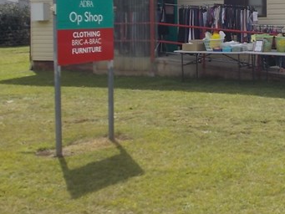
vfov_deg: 18.2
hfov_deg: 23.8
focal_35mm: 80
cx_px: 252
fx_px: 659
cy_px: 23
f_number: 9.8
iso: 80
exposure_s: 1/125
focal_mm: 6.9
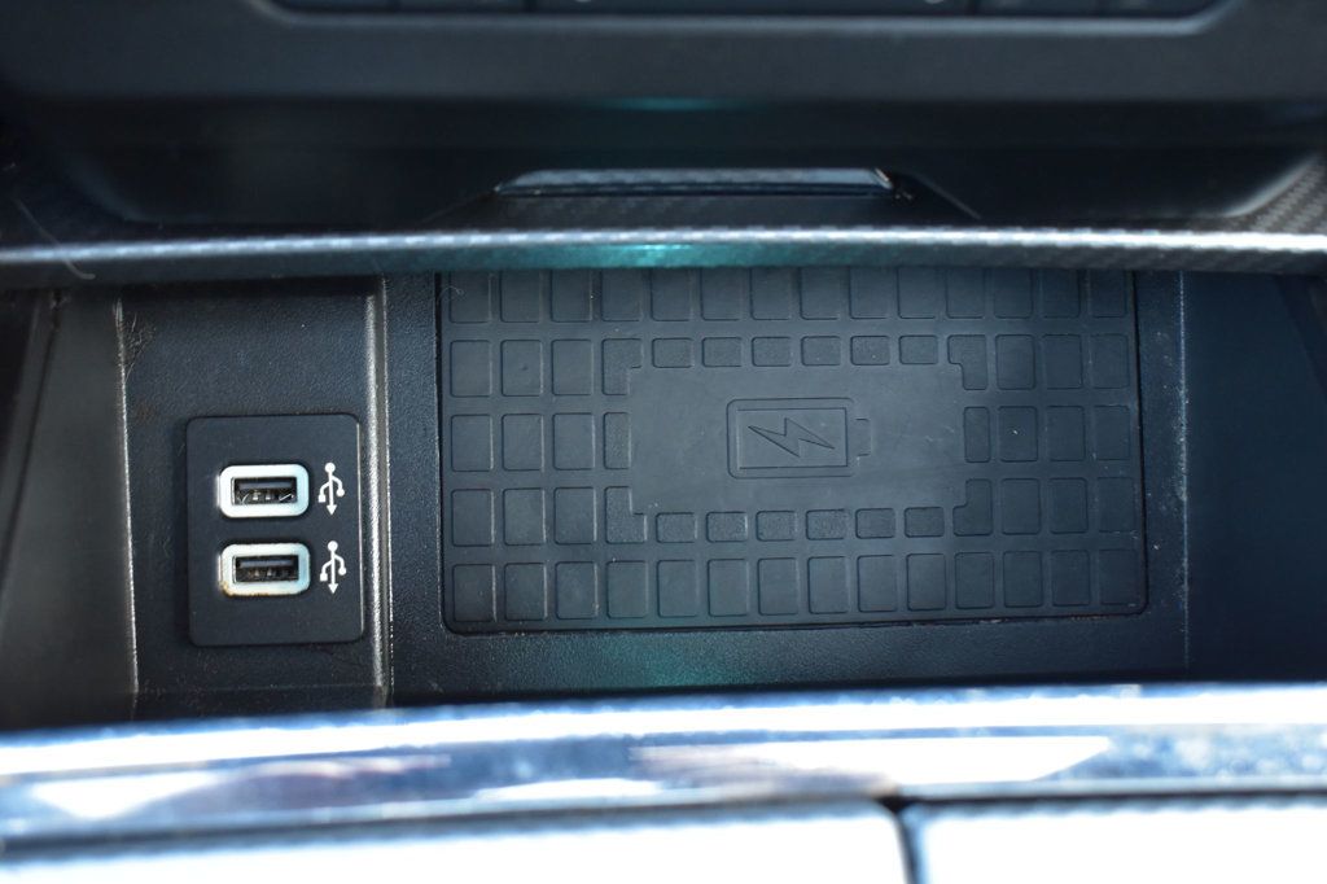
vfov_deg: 29.8
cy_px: 442
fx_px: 1658
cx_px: 664
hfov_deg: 43.6
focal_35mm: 45
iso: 1400
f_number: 6.3
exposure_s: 1/15
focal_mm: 30
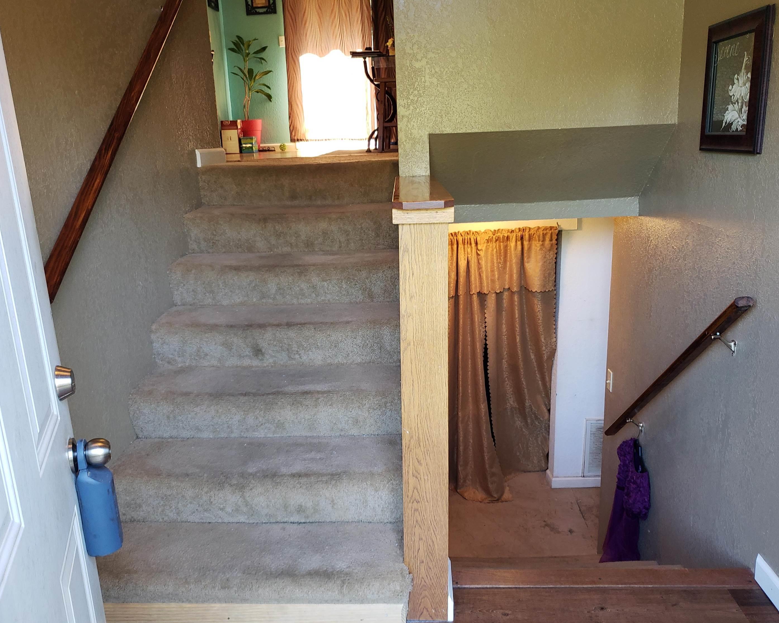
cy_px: 321
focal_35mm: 28
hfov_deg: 62.2
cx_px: 389
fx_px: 646
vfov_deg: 51.5
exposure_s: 1/60
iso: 160
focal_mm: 4.3
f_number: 1.5
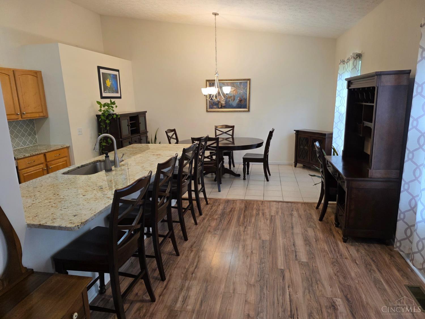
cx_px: 212
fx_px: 282
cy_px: 160
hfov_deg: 73.9
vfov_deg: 58.9
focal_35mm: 23
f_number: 1.7
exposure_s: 1/120
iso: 250
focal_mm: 6.3
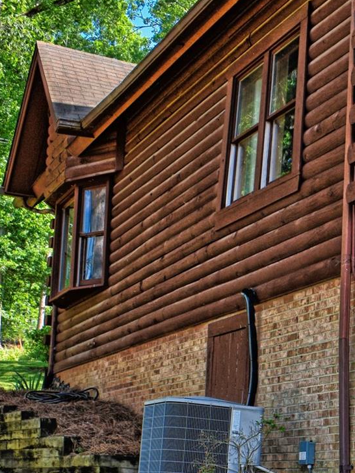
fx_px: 998
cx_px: 444
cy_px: 421
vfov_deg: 25.9
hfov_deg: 18.9
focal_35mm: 73
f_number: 6.3
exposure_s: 1/160
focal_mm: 18
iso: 100
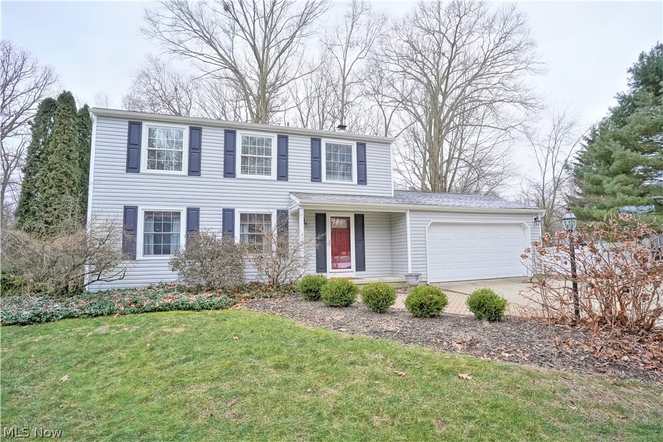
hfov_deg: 90.0
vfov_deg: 67.4
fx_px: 331
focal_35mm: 18
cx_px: 332
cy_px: 221
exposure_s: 1/250
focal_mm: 18
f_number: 8
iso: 8000
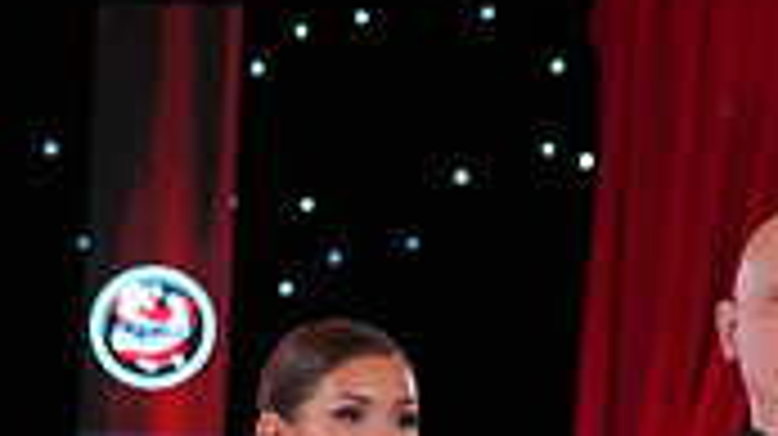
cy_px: 1061
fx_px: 5071
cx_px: 645
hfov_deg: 8.8
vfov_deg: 4.8
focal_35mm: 246
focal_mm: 70
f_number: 4
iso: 1250
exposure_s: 1/400
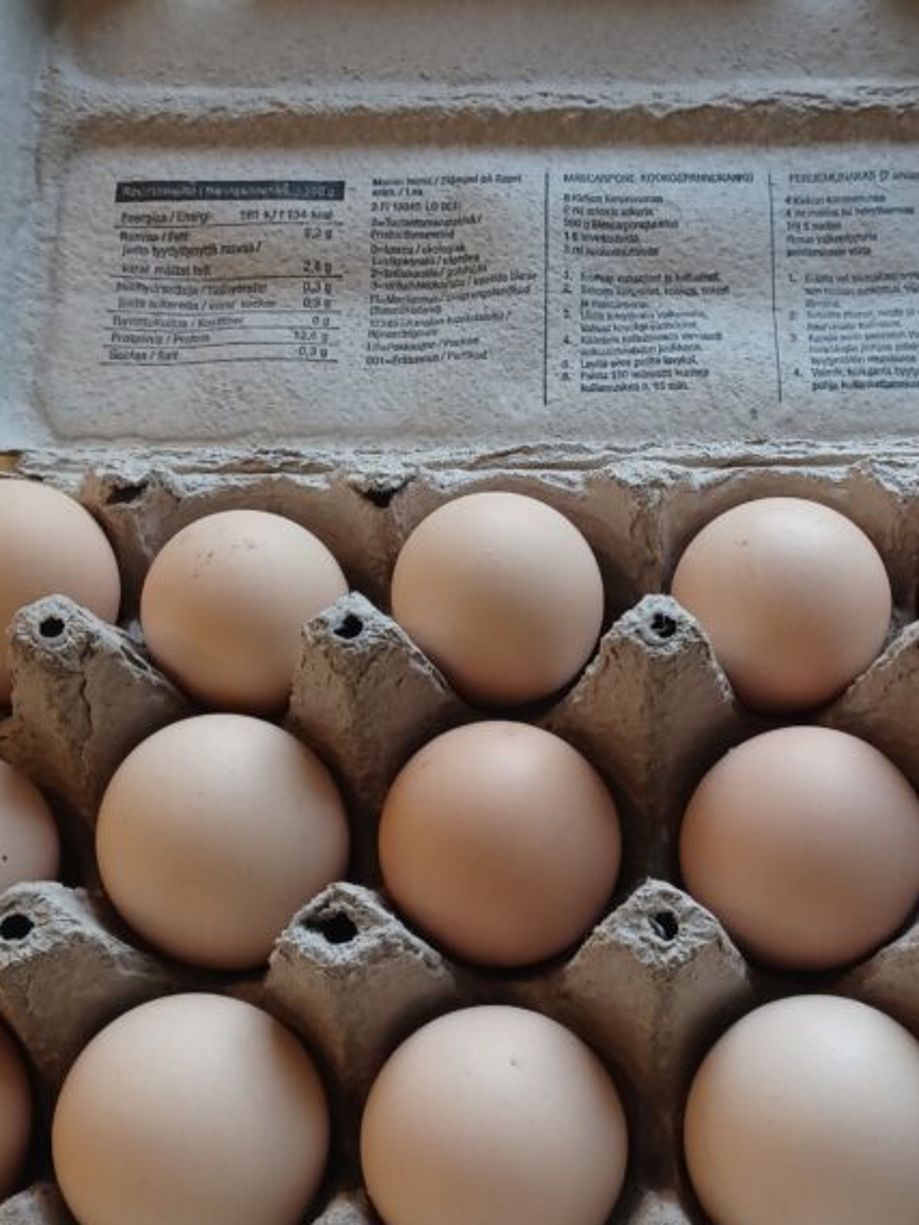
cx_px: 542
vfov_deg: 42.1
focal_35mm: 45
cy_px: 618
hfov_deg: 32.1
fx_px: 1592
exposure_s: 1/50
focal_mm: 4.6
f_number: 1.8
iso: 131
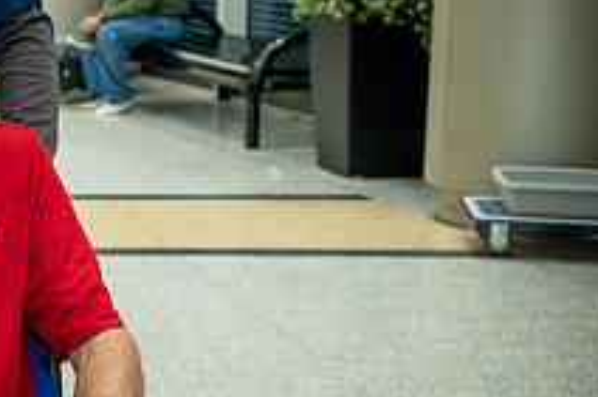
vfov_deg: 12.2
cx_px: -192
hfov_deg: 17.1
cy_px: 177
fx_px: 1859
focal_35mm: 112
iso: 1800
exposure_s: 1/100
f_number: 5
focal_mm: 41
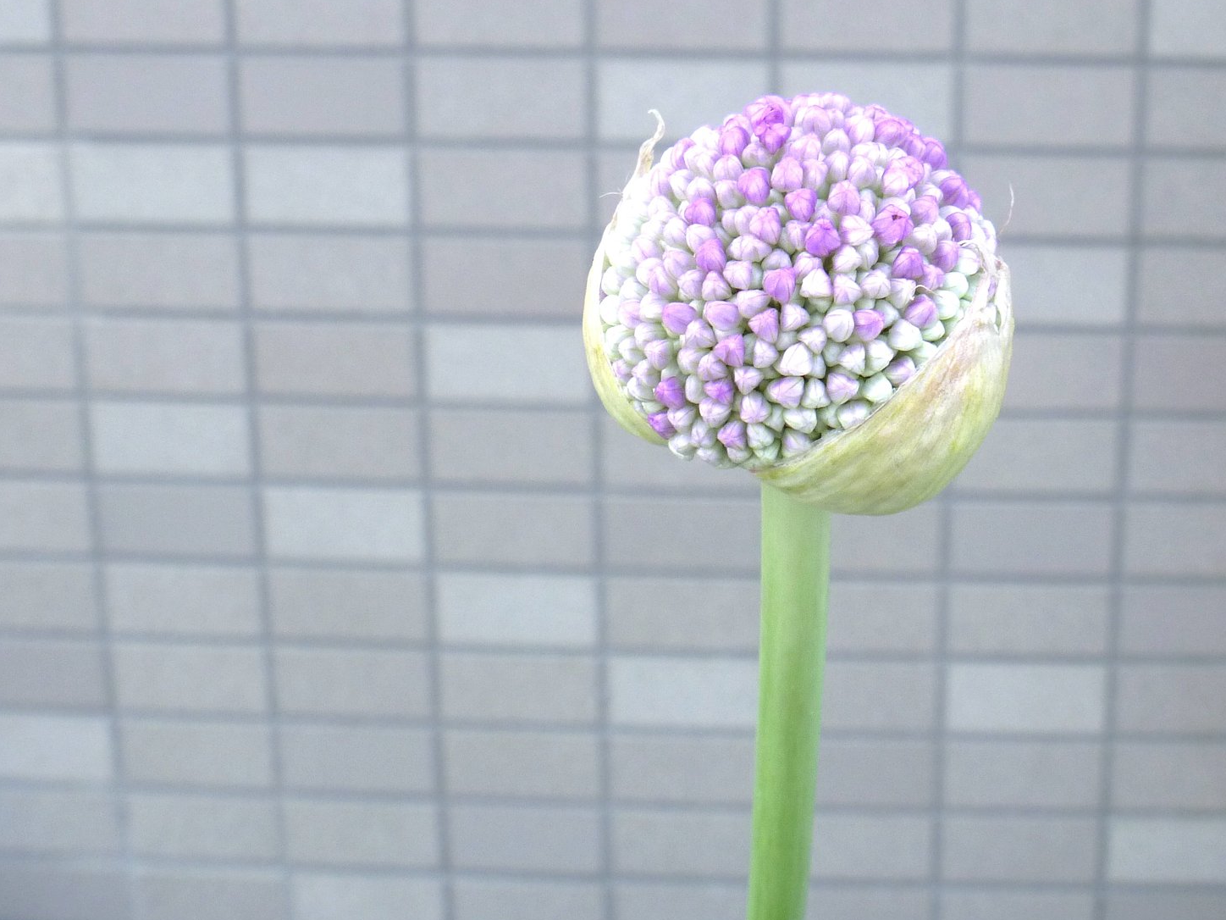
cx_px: 851
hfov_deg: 32.8
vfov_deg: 25.2
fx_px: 2054
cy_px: 341
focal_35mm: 58
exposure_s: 1/200
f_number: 3.6
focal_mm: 7.2
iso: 200
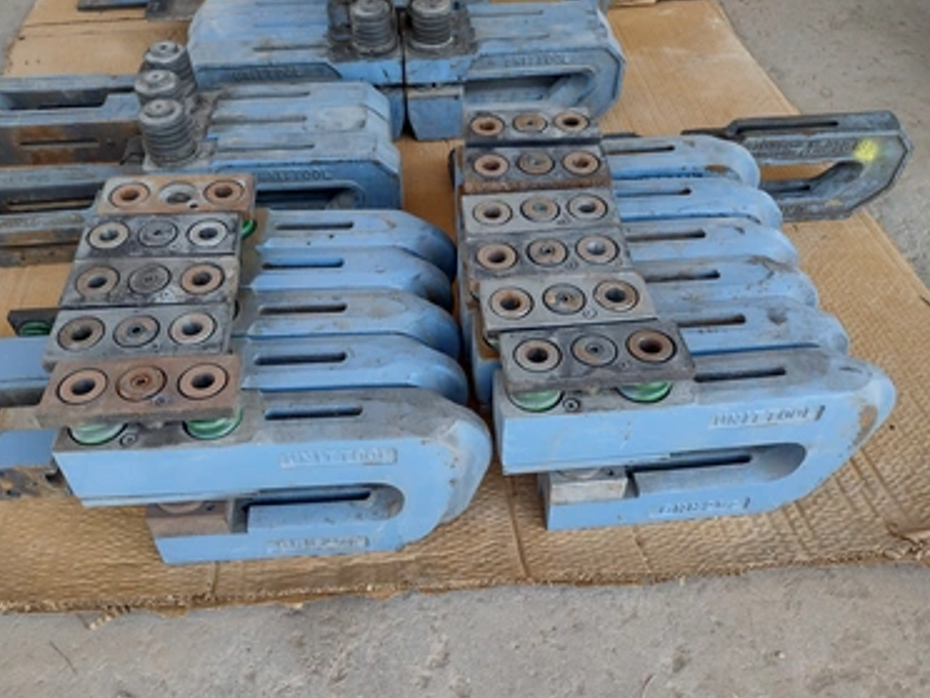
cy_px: 360
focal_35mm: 29
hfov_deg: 61.6
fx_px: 779
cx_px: 438
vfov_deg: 48.2
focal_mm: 4.71
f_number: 1.7
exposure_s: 1/120
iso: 129
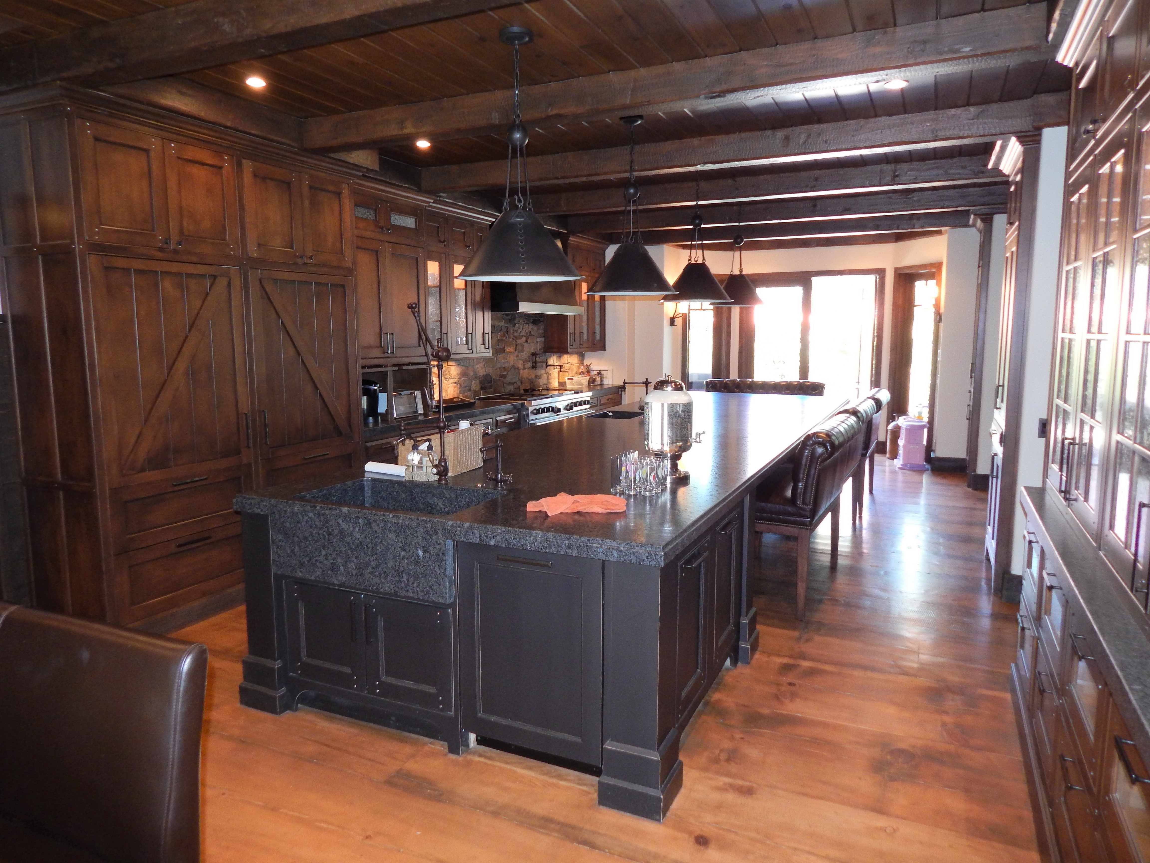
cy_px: 432
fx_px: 764
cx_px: 575
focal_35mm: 23
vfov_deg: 58.9
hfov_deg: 73.9
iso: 250
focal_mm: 4
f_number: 3
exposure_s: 1/30
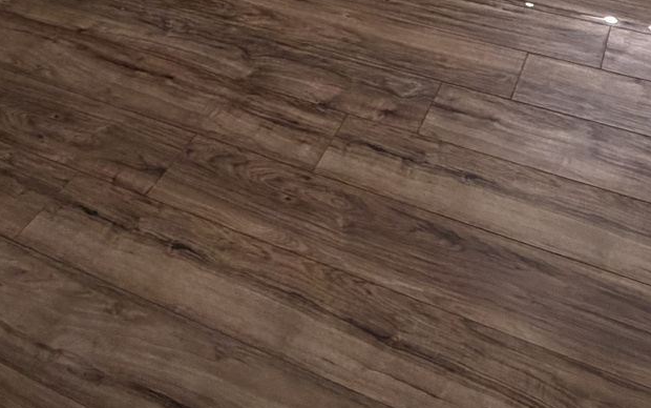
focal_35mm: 49
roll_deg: +1.8
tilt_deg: -9.7
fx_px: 870
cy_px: -361
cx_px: 366
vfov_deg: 18.9
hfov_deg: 41.0
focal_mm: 2.22
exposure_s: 1/121
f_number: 2.2
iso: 160
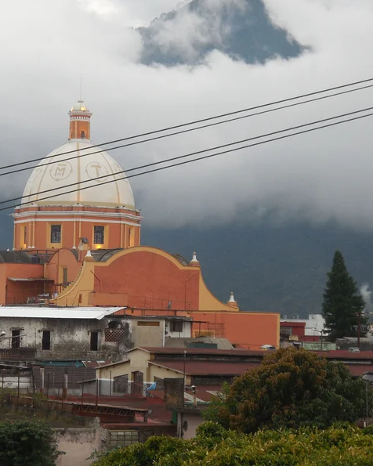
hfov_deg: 12.6
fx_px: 1684
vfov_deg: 15.8
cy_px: 234
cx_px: 90
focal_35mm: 122
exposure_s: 1/60
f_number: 4.6
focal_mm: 16.5
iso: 250
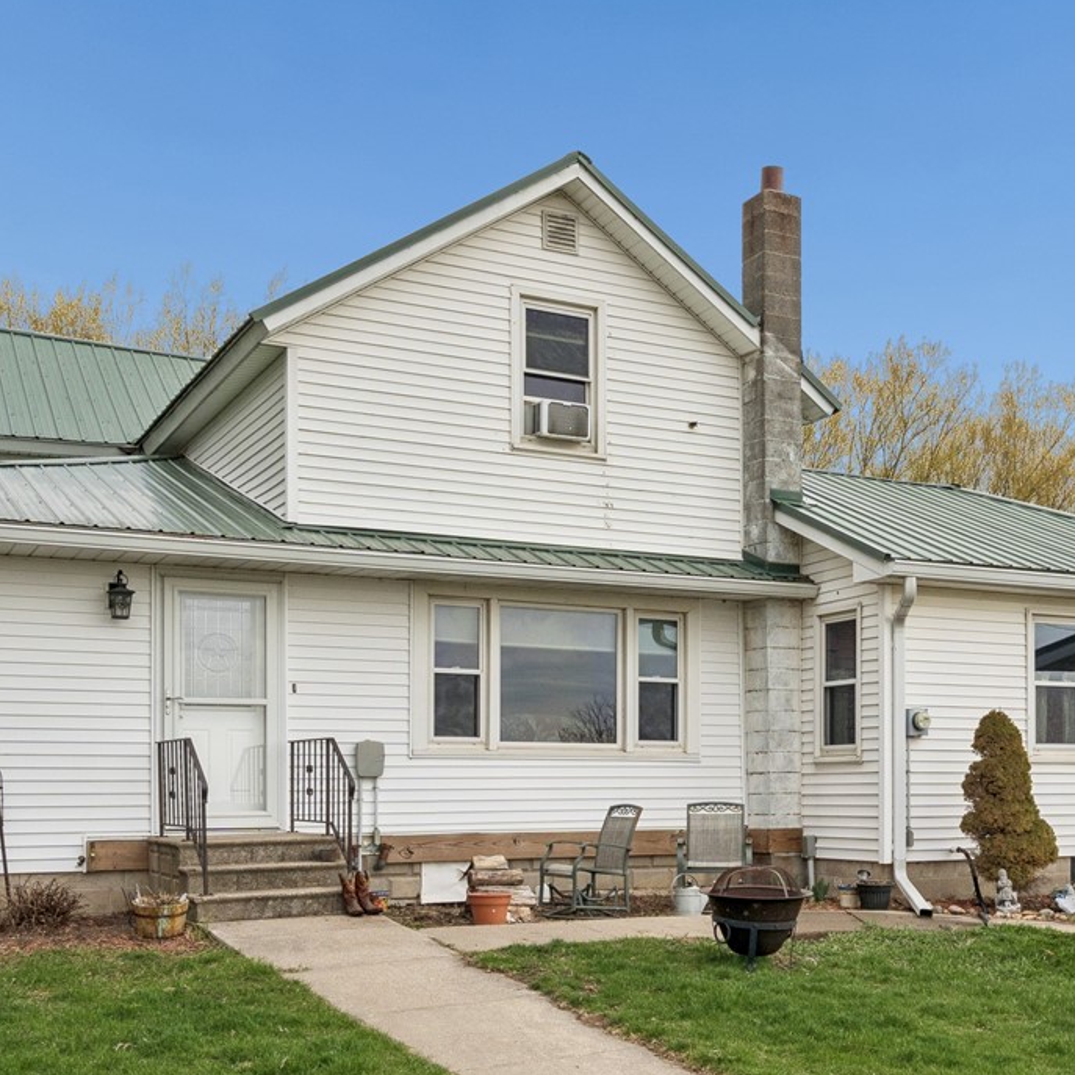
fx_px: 1476
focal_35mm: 42
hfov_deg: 39.3
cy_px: 614
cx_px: 764
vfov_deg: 39.9
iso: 400
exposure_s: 1/250
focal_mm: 20
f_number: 9
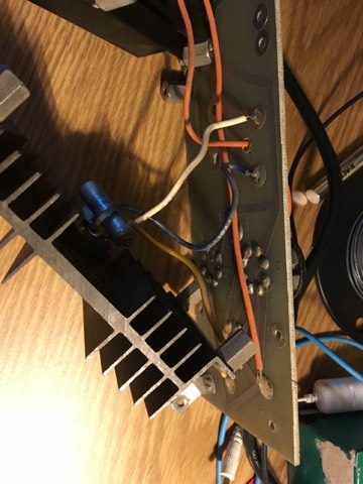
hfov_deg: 48.2
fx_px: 405
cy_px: 242
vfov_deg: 61.7
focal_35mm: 29
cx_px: 182
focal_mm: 4.15
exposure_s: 1/30
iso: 160
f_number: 2.2
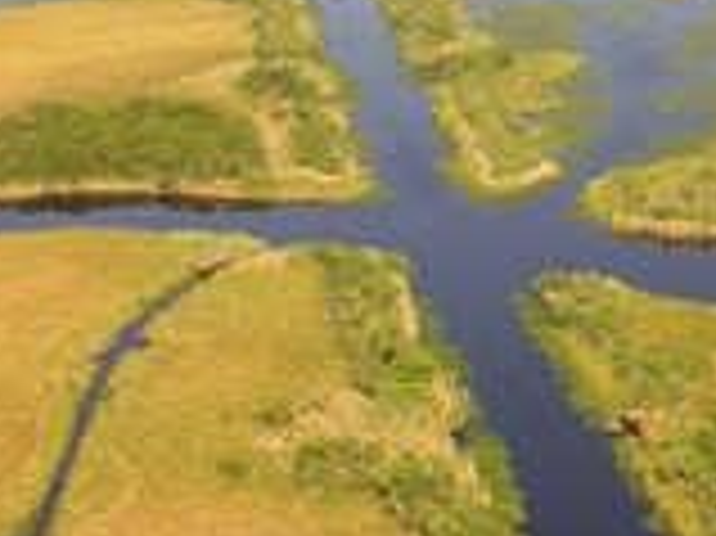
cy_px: 59
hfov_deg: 15.3
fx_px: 2480
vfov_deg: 12.2
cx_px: 1045
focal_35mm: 120
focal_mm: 8.9
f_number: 5.6
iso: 50
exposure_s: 1/170
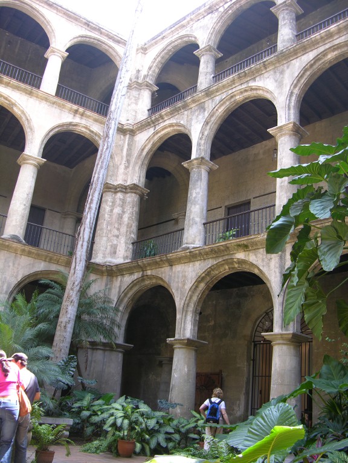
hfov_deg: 40.7
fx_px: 469
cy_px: 232
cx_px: 174
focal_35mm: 35
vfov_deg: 52.6
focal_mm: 8.9
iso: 50
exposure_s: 1/40.9
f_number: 2.8
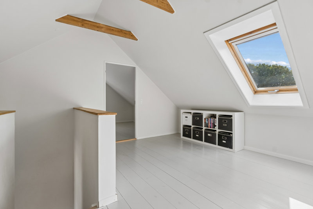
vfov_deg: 72.0
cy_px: 104
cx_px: 156
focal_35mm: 16
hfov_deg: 95.0
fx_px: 143
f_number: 8
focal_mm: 11
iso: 200
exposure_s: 1/200
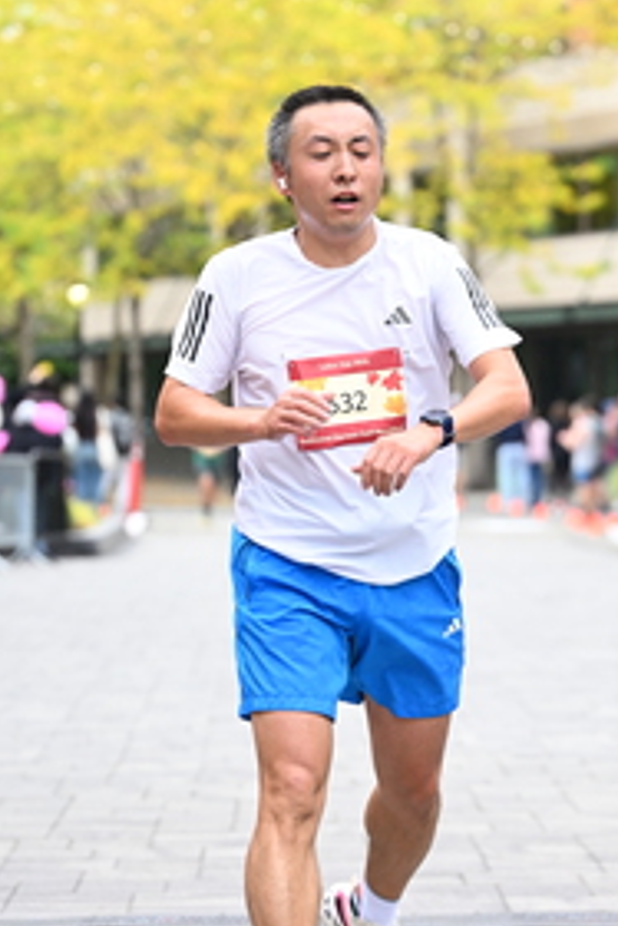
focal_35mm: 161
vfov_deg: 12.8
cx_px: 415
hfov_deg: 8.5
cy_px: 423
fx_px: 4140
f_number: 2.8
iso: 1250
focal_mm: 82
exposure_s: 1/1600
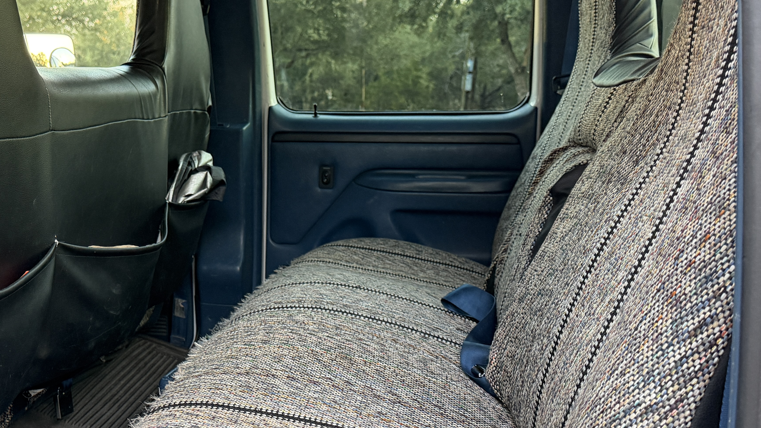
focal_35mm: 43
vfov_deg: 27.6
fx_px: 868
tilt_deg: -14.6
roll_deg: +2.1
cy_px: 279
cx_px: 259
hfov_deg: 46.7
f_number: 1.78
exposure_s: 1/60
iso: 400
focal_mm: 6.76
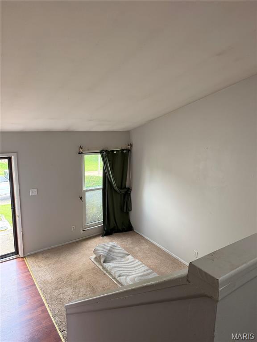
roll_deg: -1.3
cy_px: 171
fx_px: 238
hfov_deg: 56.8
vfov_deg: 71.6
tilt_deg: -11.6
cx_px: 128
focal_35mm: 24
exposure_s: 1/158
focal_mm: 6.76
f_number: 1.78
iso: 200
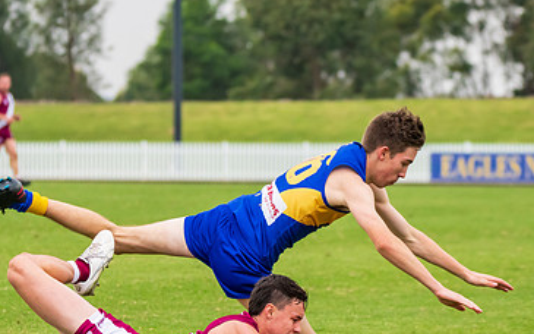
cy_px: 256
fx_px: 5355
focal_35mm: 368
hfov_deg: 5.7
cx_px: 220
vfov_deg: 3.6
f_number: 5.6
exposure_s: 1/1250
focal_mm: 180
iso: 1000
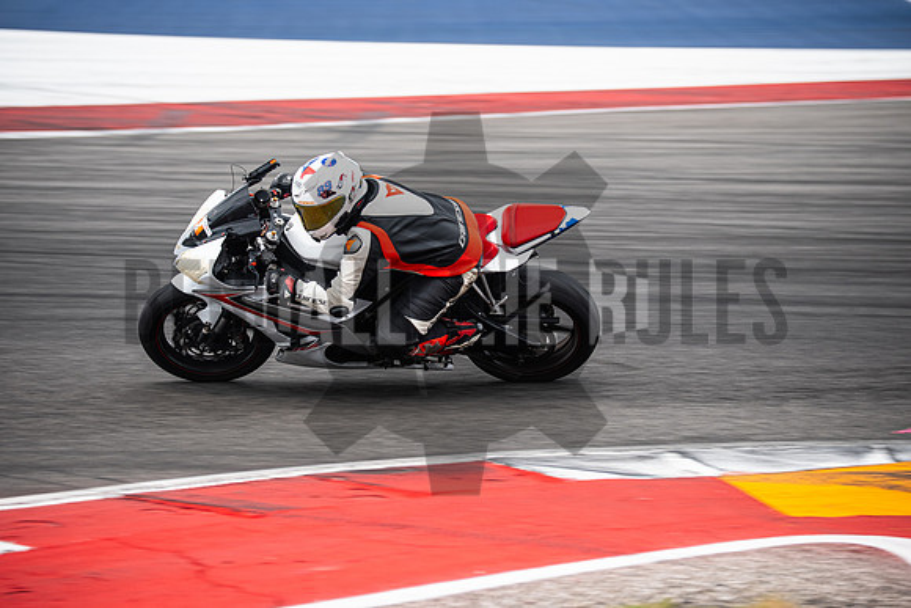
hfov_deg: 11.1
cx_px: 456
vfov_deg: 7.4
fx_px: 4708
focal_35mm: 186
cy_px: 304
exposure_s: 1/250
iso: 160
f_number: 3.6
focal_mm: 124.3
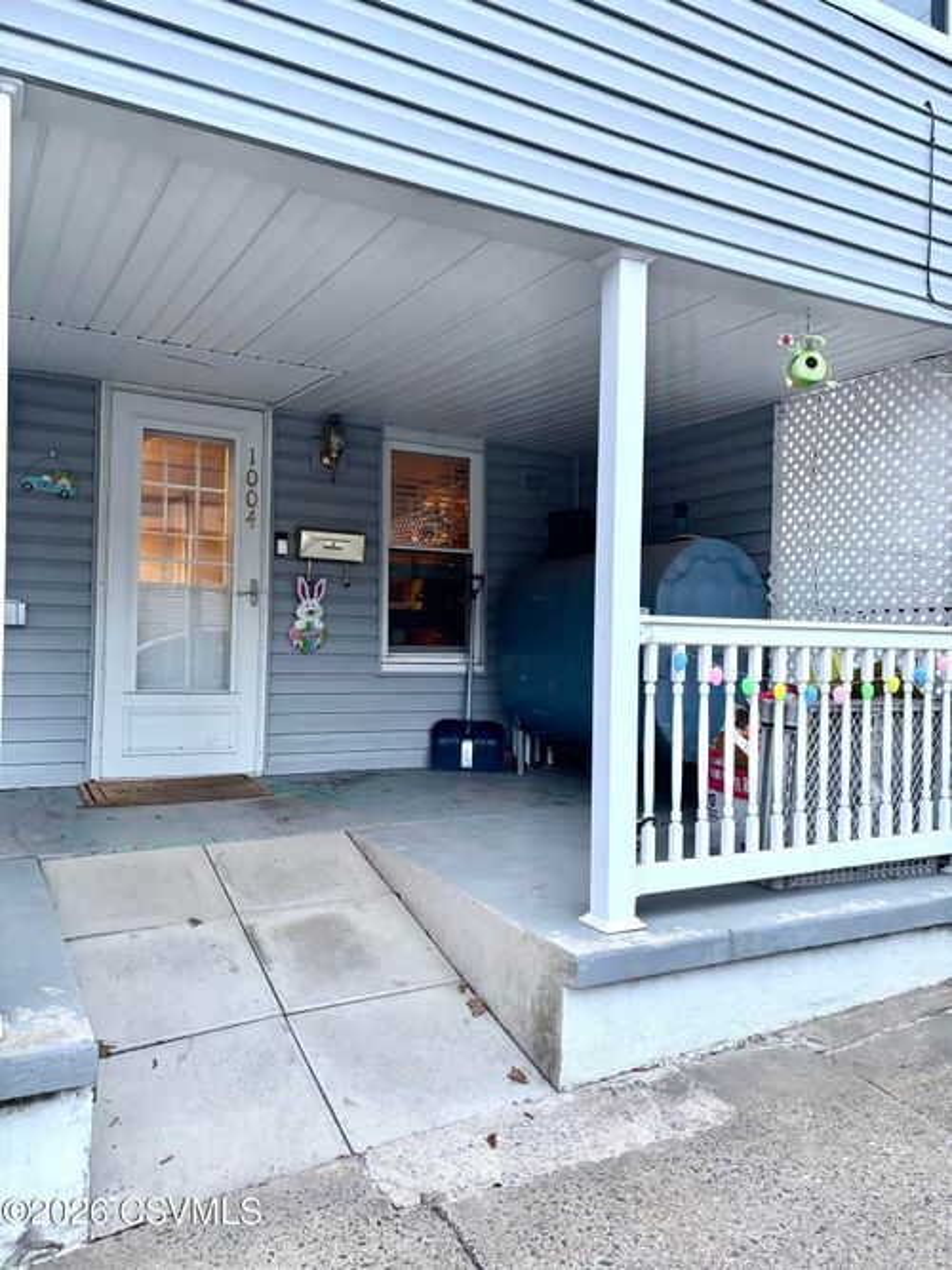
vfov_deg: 67.3
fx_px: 954
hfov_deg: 53.0
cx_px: 476
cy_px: 635
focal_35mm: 26
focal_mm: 5.96
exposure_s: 1/60
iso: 250
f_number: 1.6
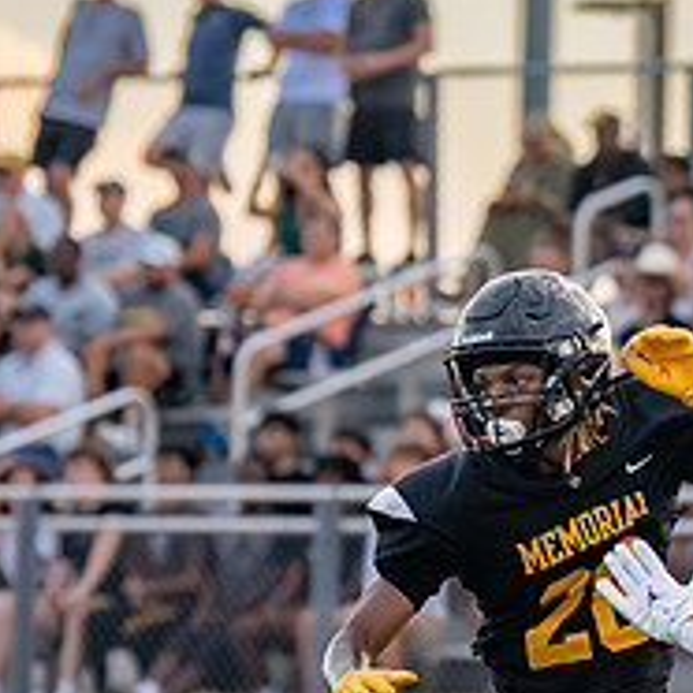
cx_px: 895
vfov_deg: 3.3
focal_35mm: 529
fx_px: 11982
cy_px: 542
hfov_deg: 3.3
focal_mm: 118
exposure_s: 1/2000
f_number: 2.8
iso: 800
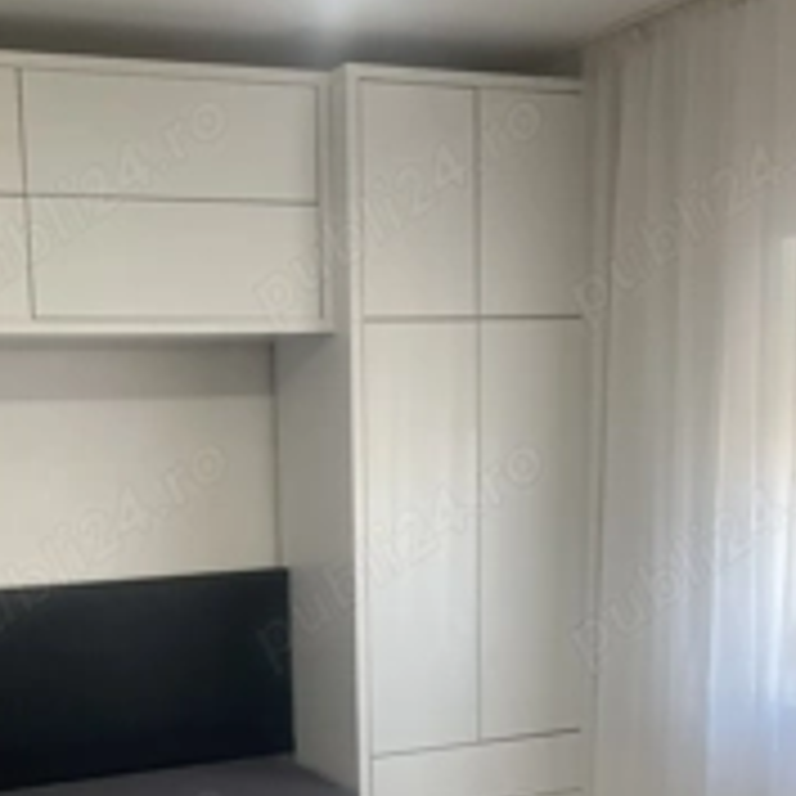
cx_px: 238
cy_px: 625
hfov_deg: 32.4
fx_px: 1353
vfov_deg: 32.0
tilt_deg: -7.5
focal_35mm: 52
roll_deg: +1.8
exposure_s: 1/100
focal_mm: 4.25
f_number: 1.8
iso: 125
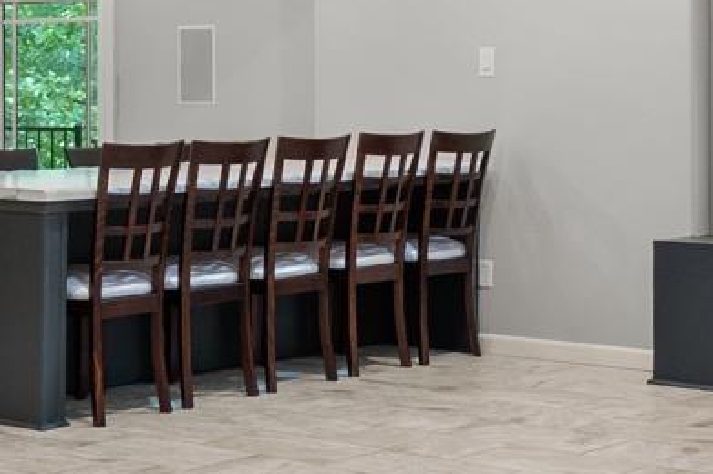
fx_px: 1900
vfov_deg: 14.1
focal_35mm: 96
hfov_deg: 21.1
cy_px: 81
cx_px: 179
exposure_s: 1/2.5
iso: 320
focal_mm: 10
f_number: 7.1
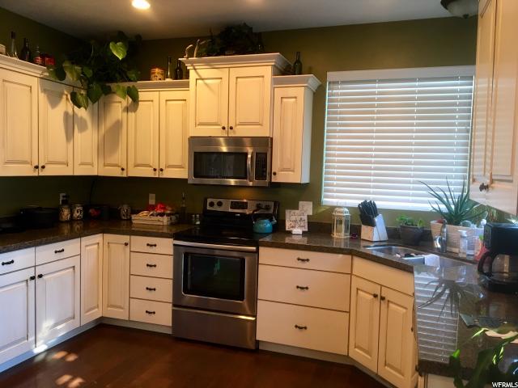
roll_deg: -1.7
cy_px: 194
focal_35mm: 29
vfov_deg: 48.2
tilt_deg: -3.6
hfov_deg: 61.7
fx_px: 434
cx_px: 259
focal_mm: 4.15
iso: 80
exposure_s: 1/30
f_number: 2.2
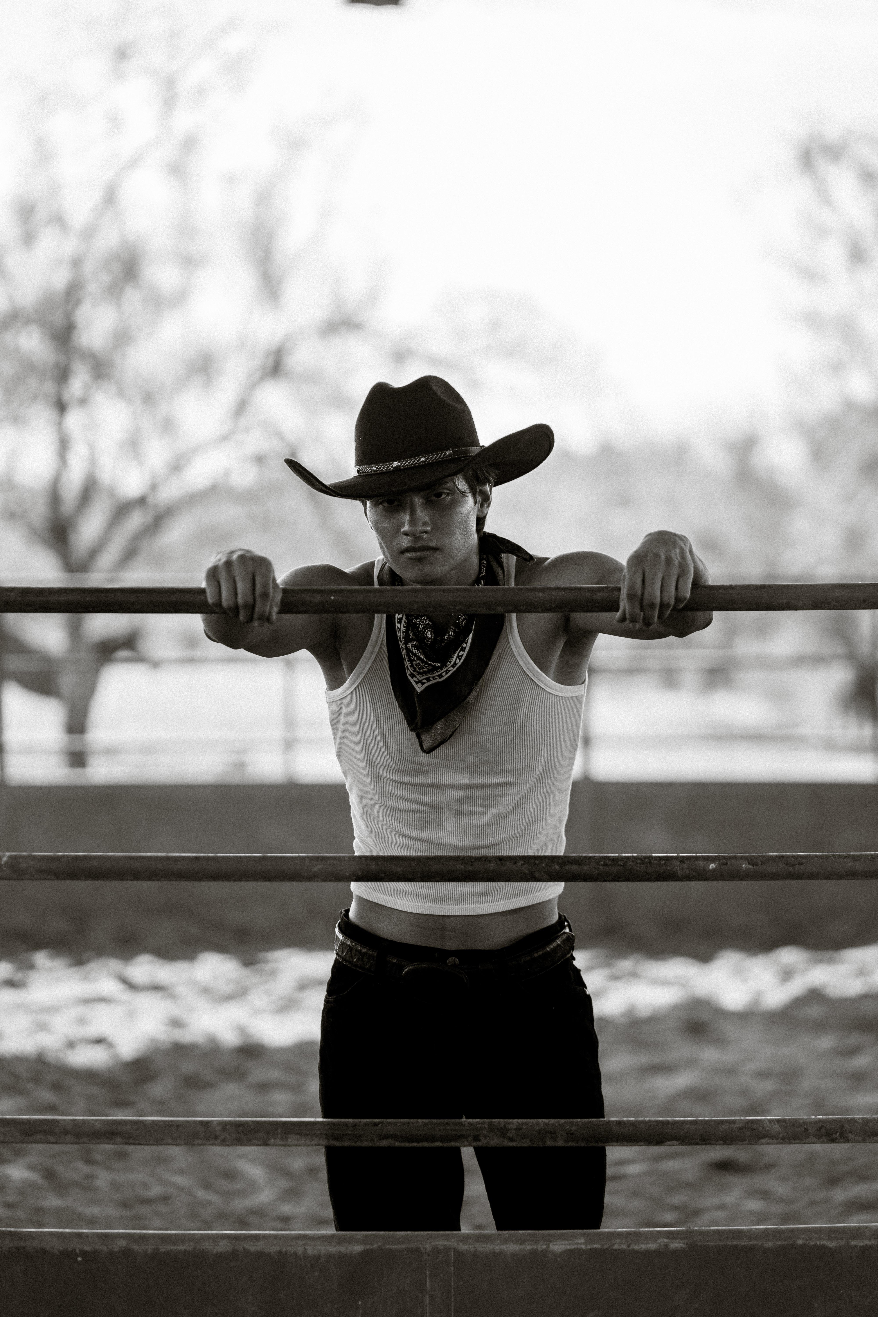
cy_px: 658
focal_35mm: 111
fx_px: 4060
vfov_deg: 18.4
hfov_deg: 12.3
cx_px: 439
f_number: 2.8
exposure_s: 1/640
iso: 250
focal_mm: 111
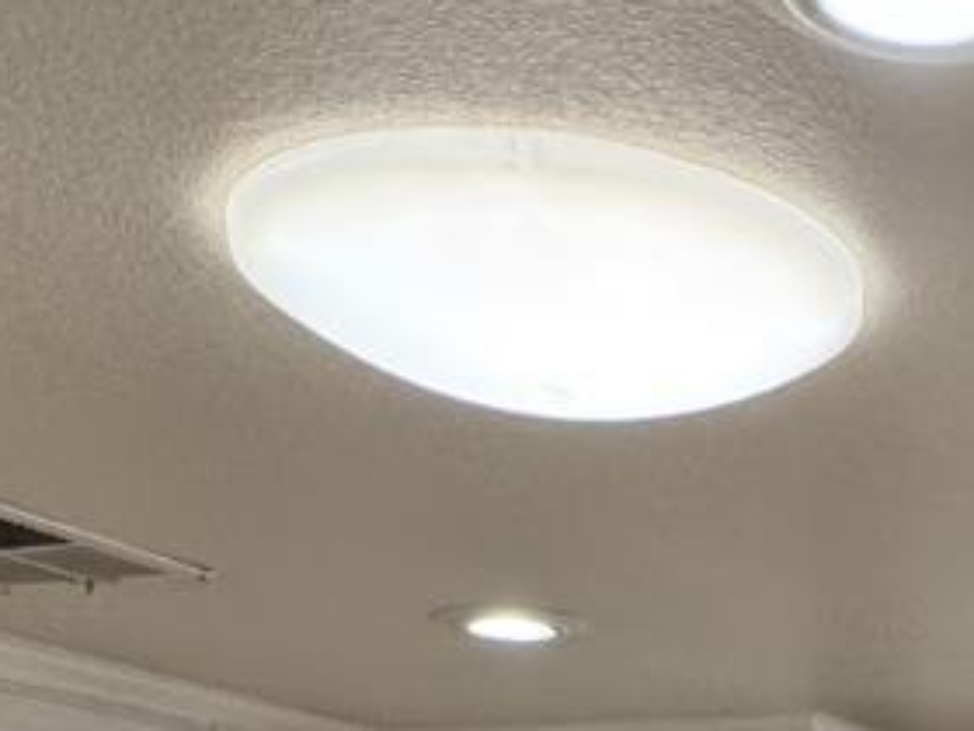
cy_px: 1272
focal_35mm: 75
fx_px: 2110
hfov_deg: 23.5
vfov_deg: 16.7
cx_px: 1200
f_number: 2.2
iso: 200
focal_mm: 2.22
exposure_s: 1/120
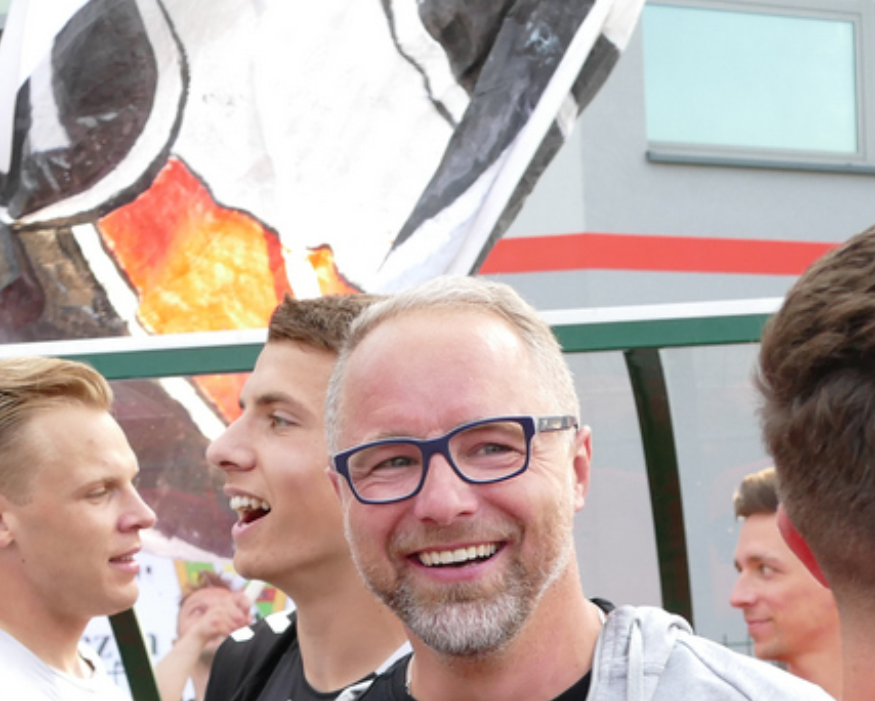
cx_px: 453
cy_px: 747
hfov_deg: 21.0
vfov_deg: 16.5
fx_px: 2358
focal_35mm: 91
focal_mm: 13.16
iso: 320
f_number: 3.1
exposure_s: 1/500
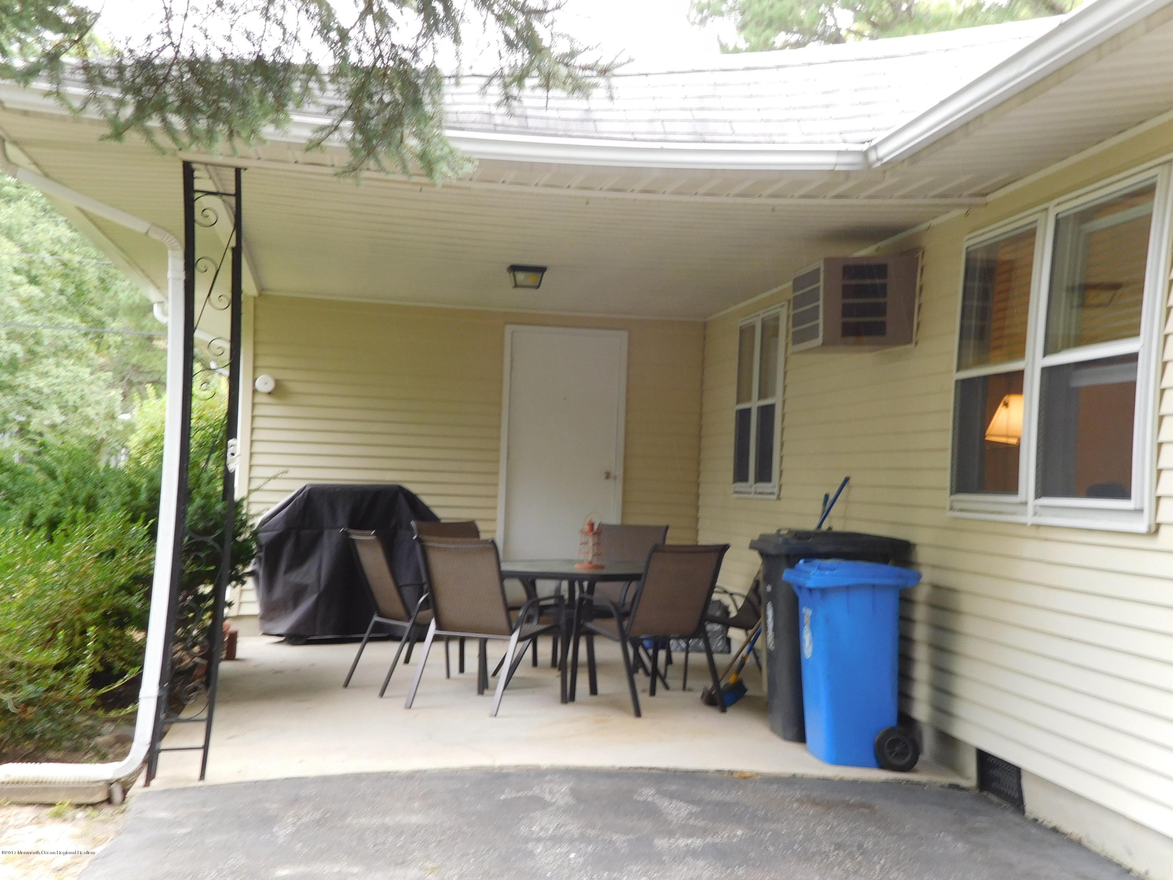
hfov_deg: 38.2
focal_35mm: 50
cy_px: 440
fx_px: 1694
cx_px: 586
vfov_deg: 29.1
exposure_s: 1/30
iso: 140
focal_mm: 8.9
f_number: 4.1
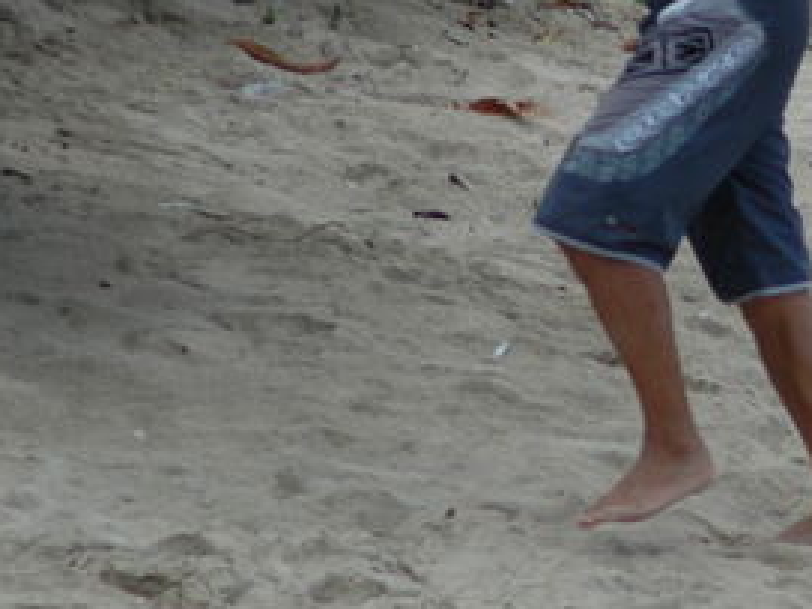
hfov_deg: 1.4
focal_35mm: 1466
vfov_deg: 1.0
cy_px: 178
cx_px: 731
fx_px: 34388
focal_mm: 270
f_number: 5.6
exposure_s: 1/800
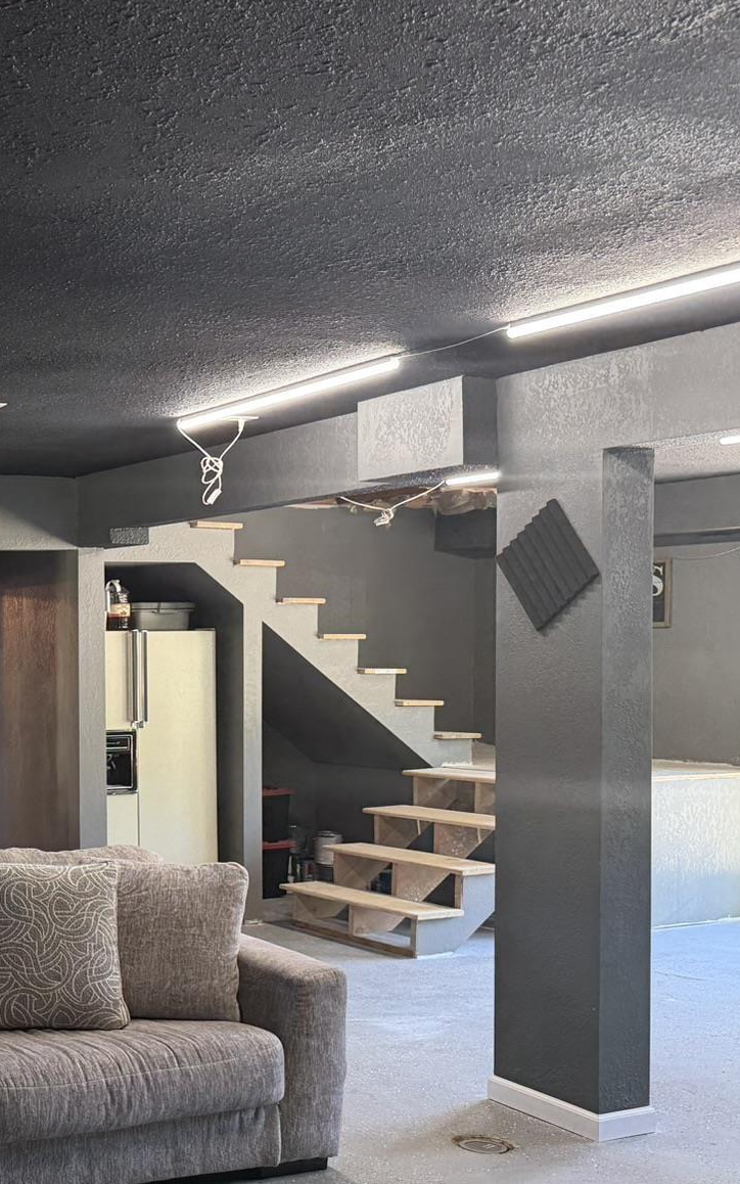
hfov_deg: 26.0
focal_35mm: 45
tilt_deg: -3.2
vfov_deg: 44.1
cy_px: 723
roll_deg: +1.6
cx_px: -112
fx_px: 1452
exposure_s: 1/60
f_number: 1.78
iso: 250
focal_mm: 6.76
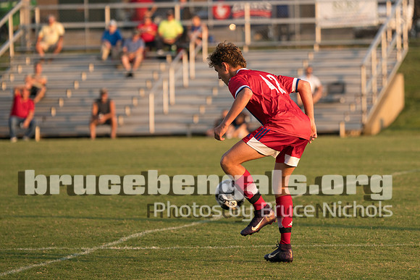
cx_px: 307
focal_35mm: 244
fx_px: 2842
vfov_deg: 5.6
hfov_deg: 8.4
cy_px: 83
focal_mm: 155
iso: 200
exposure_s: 1/1250
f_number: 2.8
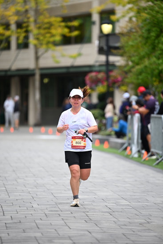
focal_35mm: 201
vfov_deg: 10.2
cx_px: 82
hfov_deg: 6.8
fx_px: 1364
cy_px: 122
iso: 640
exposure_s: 1/2000
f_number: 2.8
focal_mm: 200
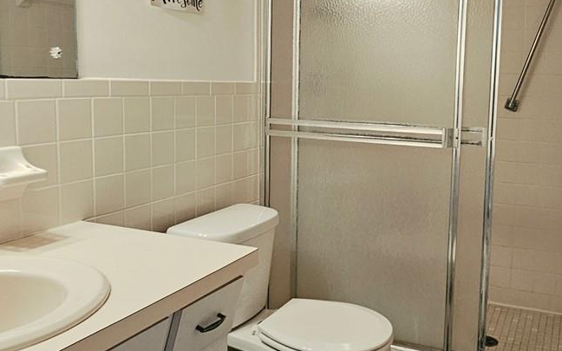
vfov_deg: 37.1
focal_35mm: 34
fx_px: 521
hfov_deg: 56.0
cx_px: 355
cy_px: 134
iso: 160
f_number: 2.2
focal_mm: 2.2
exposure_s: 1/60
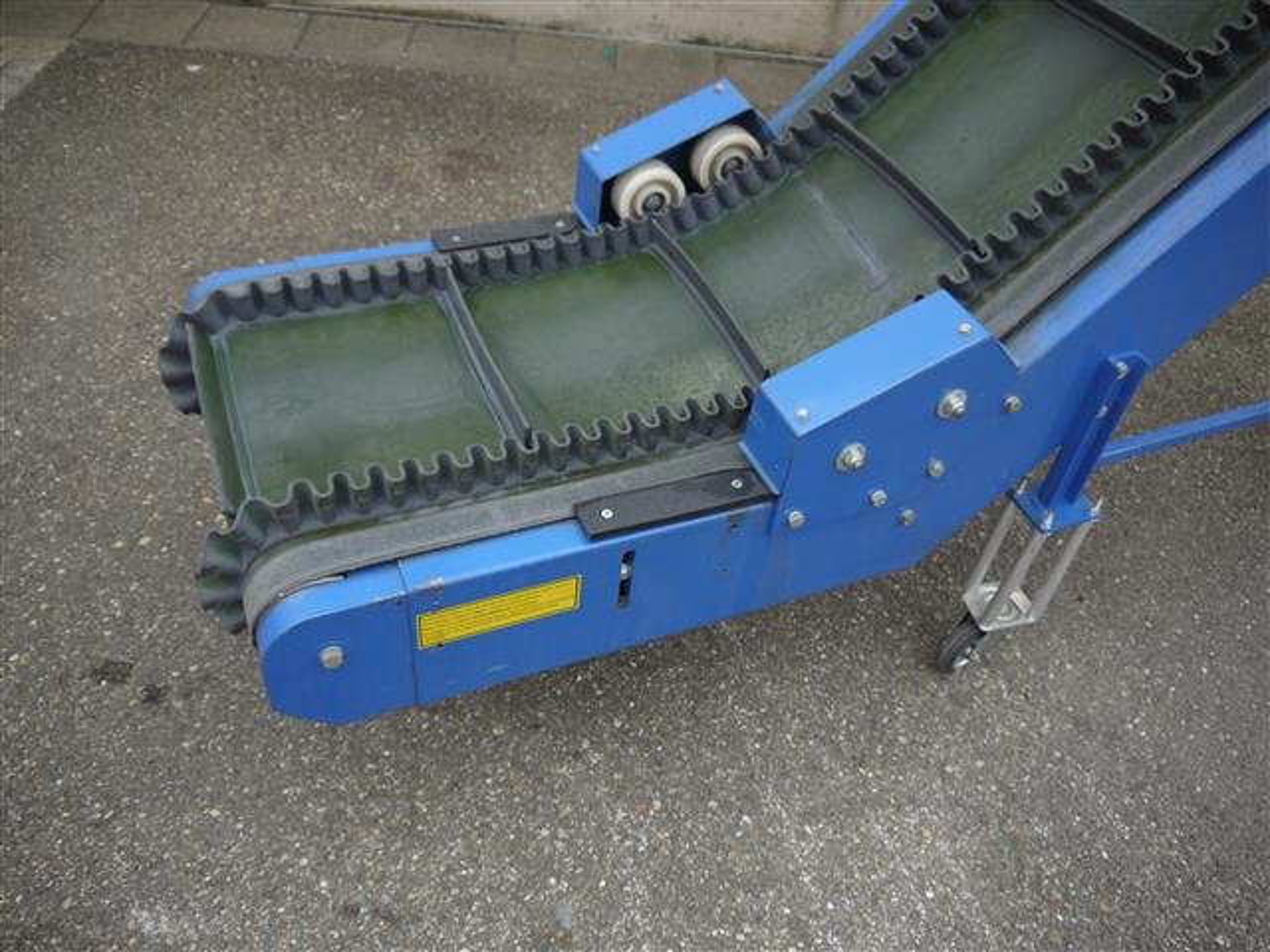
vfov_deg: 49.7
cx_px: 635
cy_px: 476
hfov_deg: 63.4
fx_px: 1027
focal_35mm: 28
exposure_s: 1/125
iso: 125
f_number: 3.5
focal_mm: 14
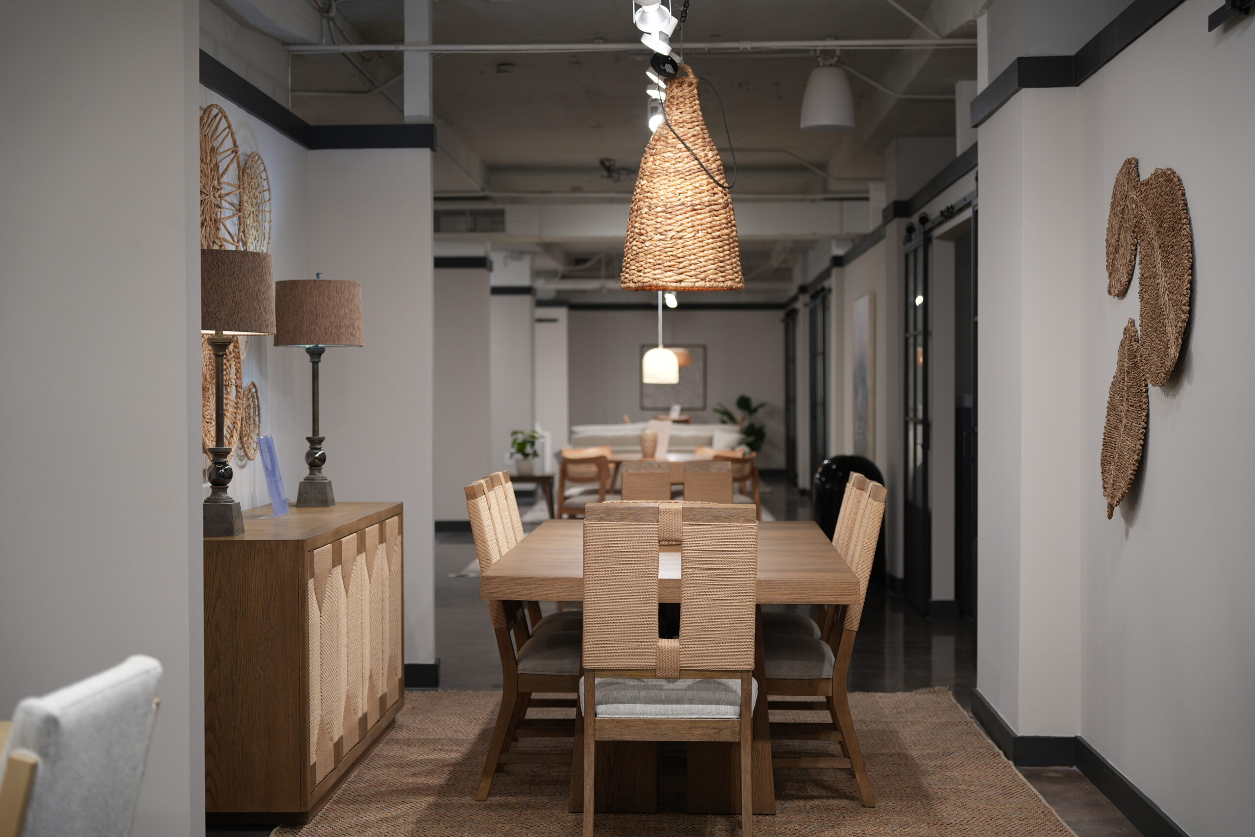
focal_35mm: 50
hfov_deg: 39.5
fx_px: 1750
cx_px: 628
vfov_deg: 26.9
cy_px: 418
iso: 125
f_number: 2.8
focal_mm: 50.2
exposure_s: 1/50
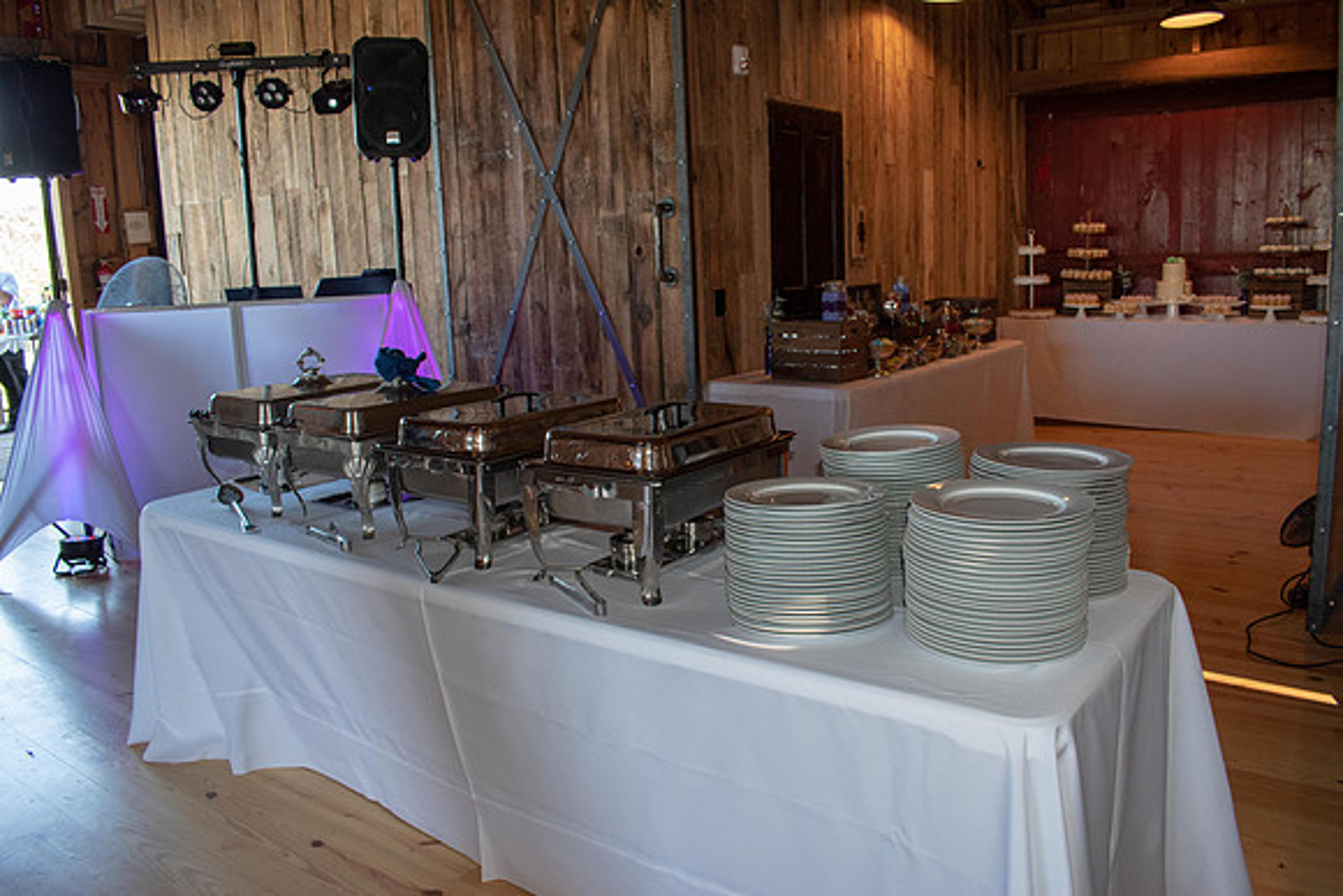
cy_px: 448
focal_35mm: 27
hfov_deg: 67.4
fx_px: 1007
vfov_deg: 48.0
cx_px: 672
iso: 800
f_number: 5
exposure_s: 1/100
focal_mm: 18
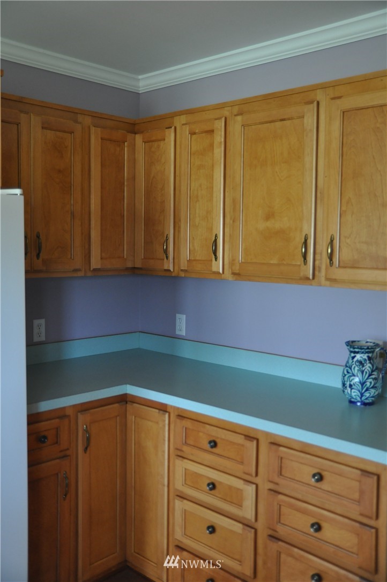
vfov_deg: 53.2
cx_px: 194
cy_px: 291
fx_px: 582
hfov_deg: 36.8
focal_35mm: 36
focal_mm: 24
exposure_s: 1/200
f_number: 2.8
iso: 800
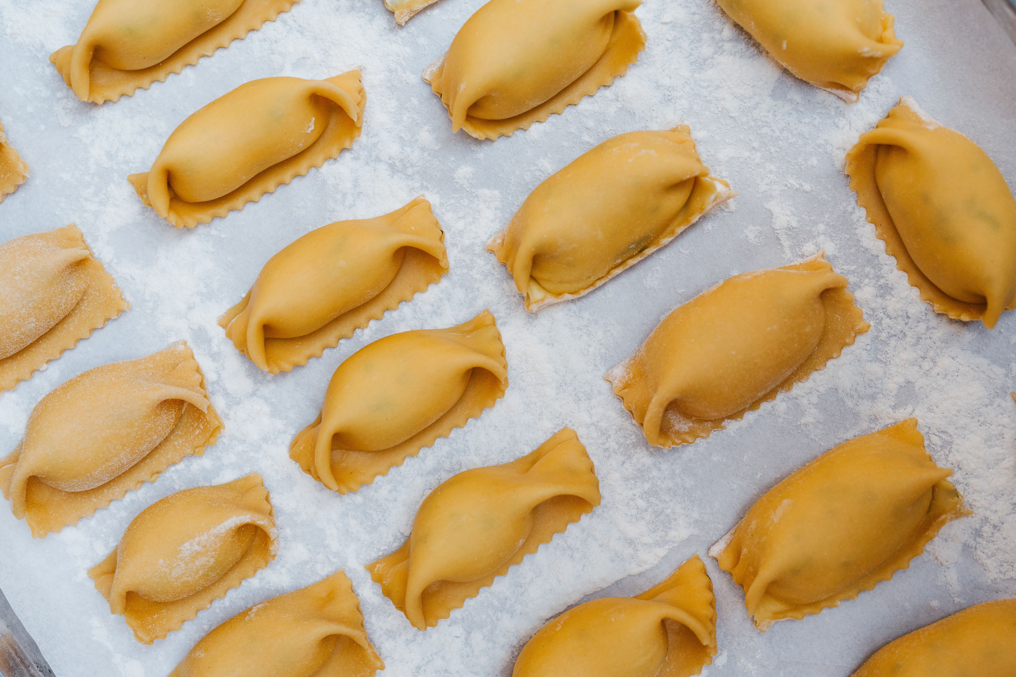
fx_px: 1411
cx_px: 508
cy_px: 338
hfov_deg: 39.6
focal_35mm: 50
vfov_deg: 27.0
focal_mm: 50
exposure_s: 1/200
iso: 1600
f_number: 3.5
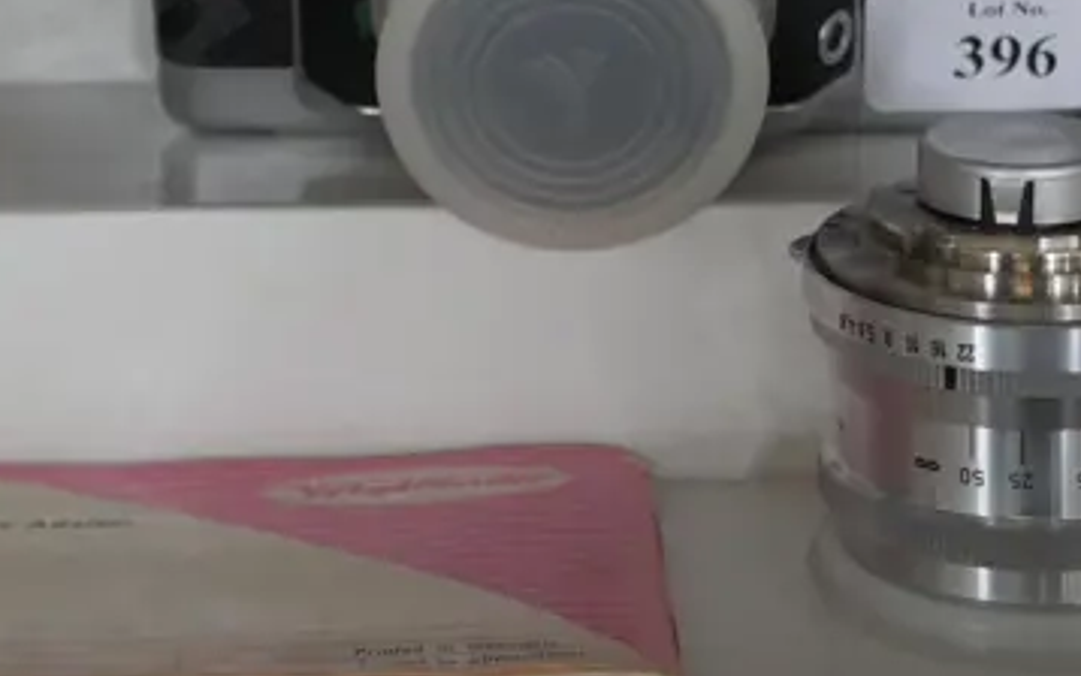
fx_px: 2859
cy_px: -113
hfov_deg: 21.3
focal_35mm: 97
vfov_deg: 13.2
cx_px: 308
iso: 800
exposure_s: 1/60
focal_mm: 16
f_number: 3.6
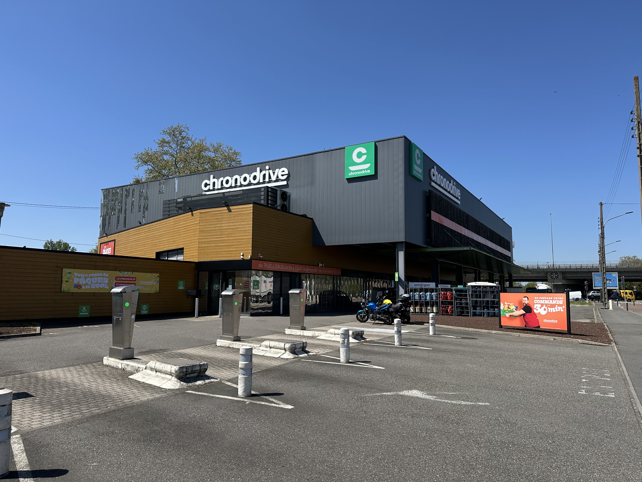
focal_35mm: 24
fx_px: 445
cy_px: 241
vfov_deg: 56.8
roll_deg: -0.1
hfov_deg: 71.6
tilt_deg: +6.4
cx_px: 321
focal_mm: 6.86
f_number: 1.78
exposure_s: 1/4348
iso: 80
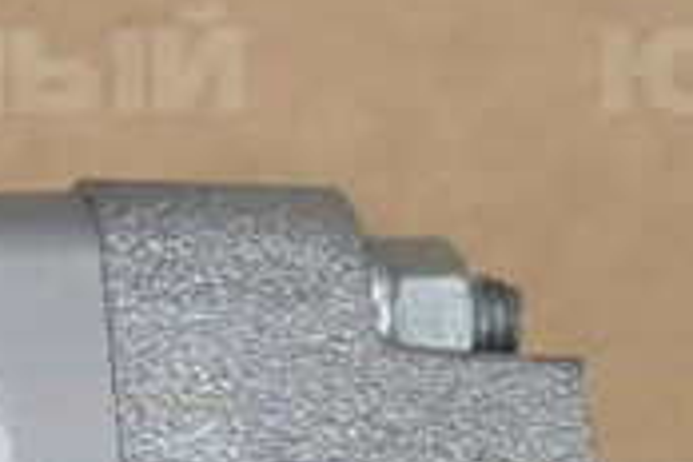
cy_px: 777
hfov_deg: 11.9
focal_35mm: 159
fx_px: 3061
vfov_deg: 8.4
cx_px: -538
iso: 160
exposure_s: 1/100
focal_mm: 4.66
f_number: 1.4
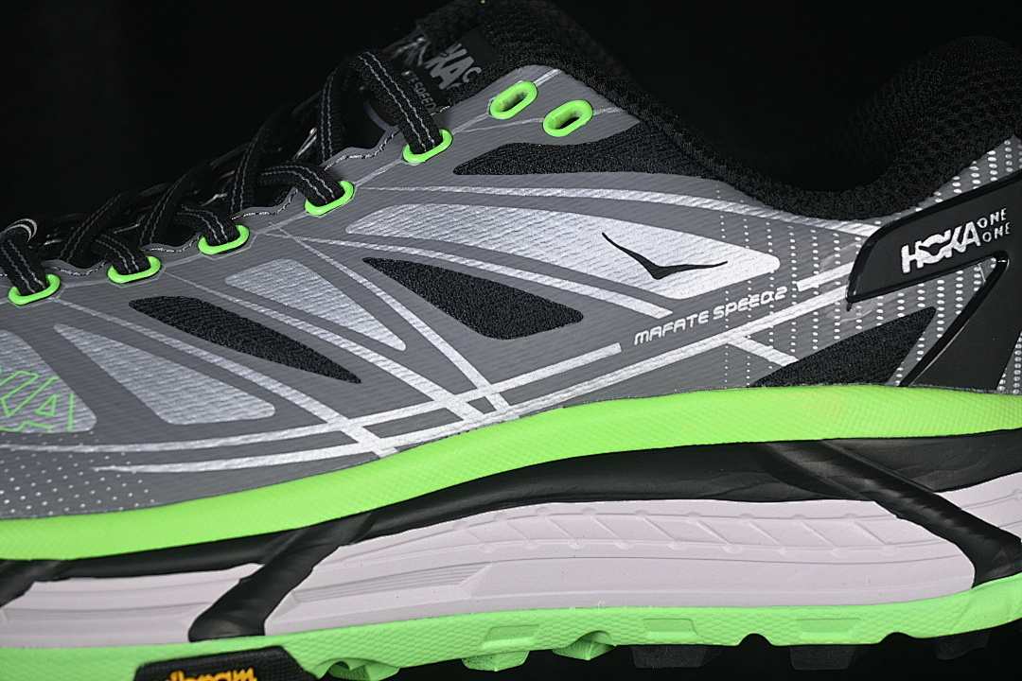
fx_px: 2129
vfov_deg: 18.2
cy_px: 340
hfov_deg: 27.0
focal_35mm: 75
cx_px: 511
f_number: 6.3
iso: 160
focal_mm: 50
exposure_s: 1/60
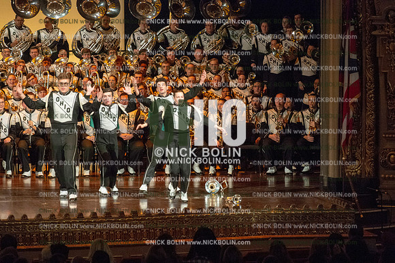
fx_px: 2083
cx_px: 198
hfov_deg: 10.8
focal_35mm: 190
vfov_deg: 7.2
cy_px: 132
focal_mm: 190
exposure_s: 1/320
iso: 8000
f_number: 5.6
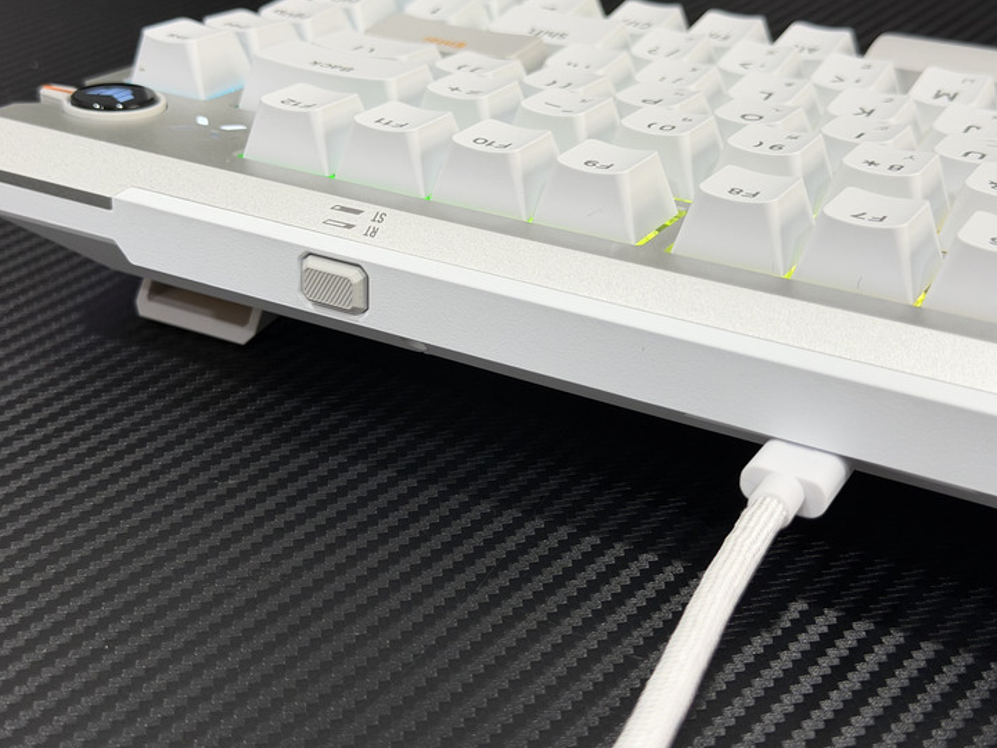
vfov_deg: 28.0
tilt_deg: -32.9
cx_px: 476
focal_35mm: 52
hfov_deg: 36.8
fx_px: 1498
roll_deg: +3.9
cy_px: 355
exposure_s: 1/60
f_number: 1.78
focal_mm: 6.76
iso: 100
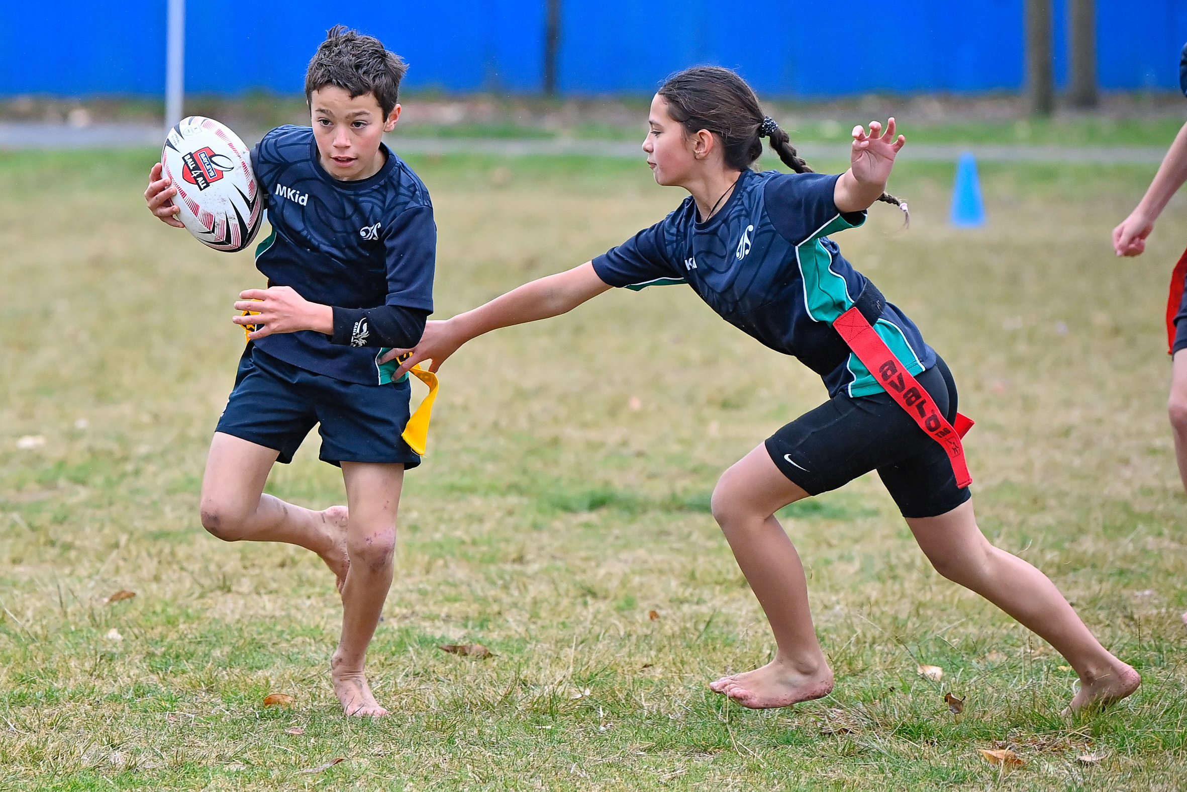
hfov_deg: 10.3
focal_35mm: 200
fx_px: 6594
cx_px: 594
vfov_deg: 6.9
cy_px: 396
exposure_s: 1/2000
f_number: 4
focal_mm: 200
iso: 2800
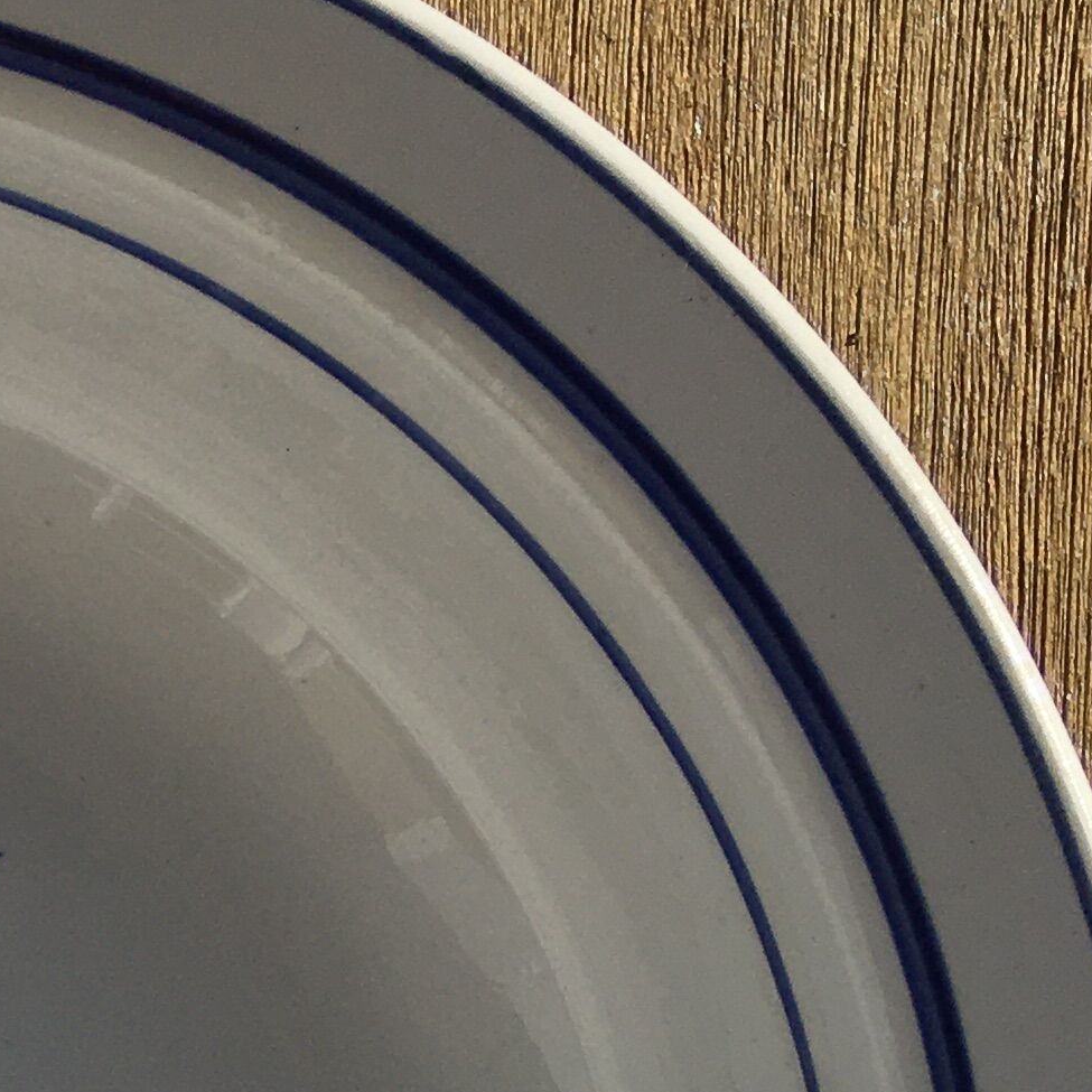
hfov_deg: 15.4
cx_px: -449
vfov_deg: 15.7
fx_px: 3783
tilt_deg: -89.0
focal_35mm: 106
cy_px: 1396
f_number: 2.2
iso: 25
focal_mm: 4.15
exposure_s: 1/4525
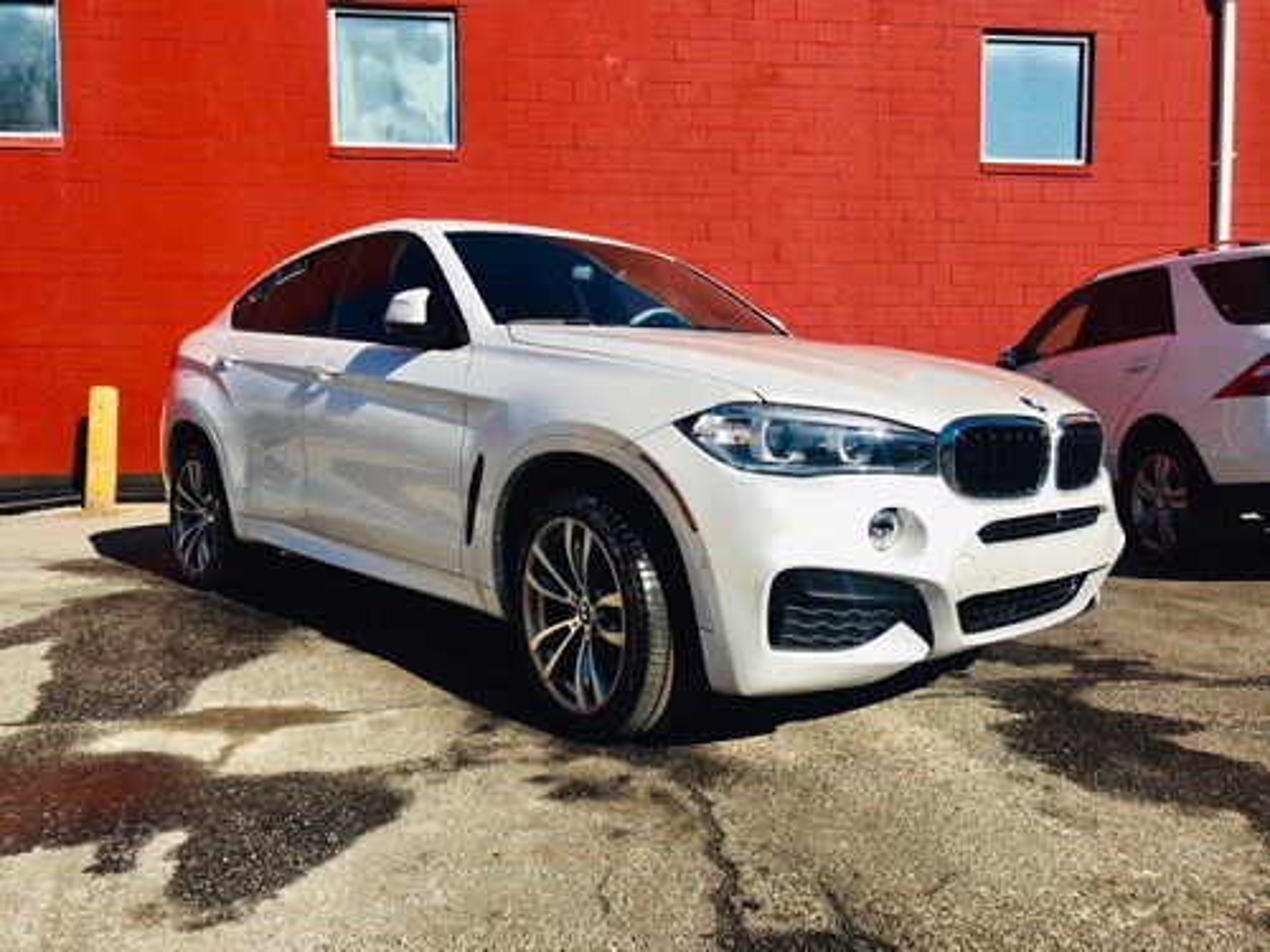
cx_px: 635
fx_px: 1027
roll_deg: +0.4
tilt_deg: -4.1
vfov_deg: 49.7
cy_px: 476
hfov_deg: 63.4
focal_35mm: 28
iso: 20
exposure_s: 1/2817
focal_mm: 3.99
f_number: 1.8
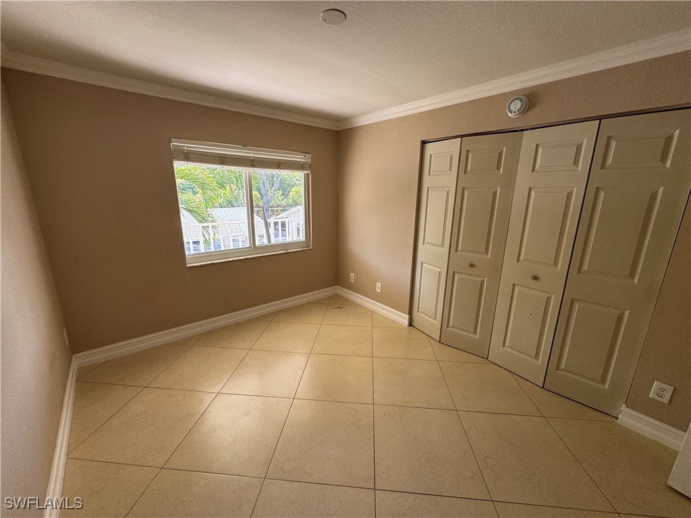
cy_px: 259
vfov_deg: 85.7
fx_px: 279
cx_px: 346
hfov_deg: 102.1
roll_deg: -1.2
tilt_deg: -14.4
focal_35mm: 14
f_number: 2.2
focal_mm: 2.22
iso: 64
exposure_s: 1/99
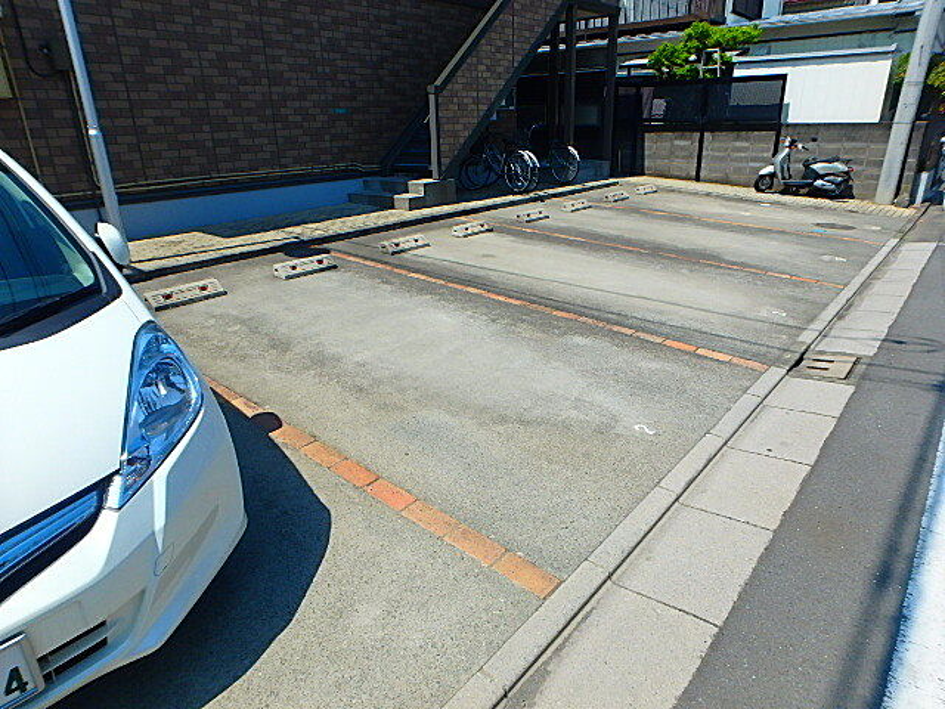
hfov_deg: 79.0
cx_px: 472
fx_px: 573
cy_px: 354
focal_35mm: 21
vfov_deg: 63.4
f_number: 6
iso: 125
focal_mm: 3.7
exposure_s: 1/500
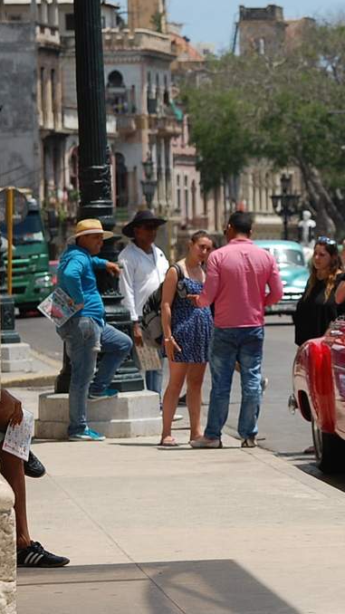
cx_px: 446
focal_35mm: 204
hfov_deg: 5.9
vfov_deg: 10.6
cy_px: 307
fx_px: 3320
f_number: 7.1
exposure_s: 1/800
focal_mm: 86
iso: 200
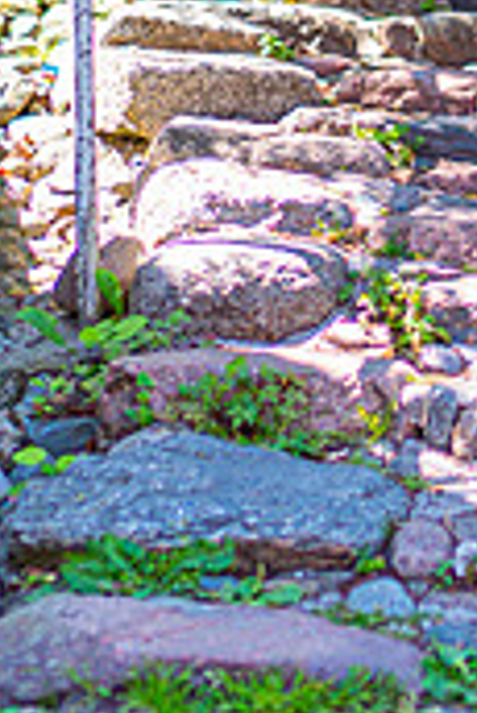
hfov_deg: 10.0
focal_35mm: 136
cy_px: -191
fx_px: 2697
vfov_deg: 14.5
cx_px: 518
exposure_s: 1/500
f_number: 1.4
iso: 100
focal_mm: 35
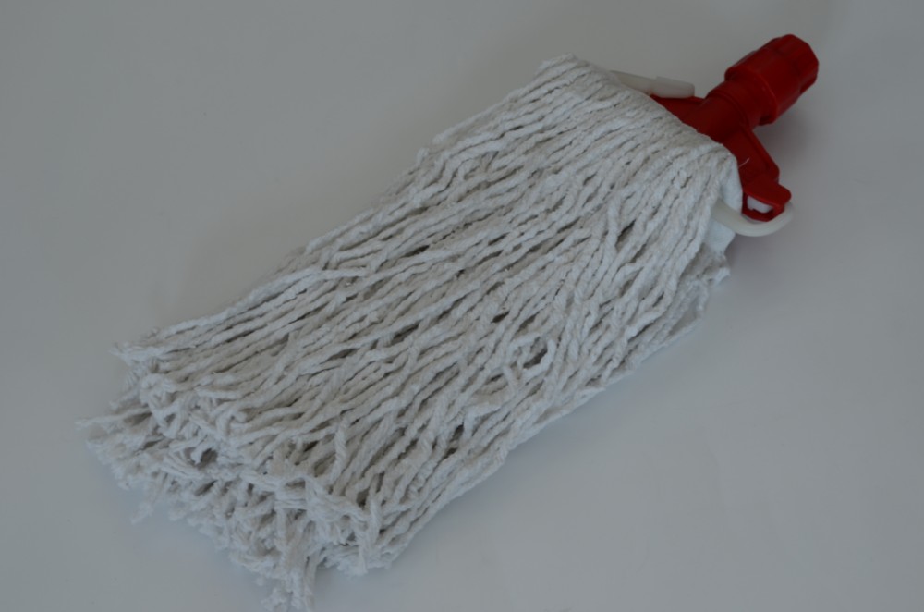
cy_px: 306
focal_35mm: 69
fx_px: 1767
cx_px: 462
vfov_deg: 19.6
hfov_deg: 29.3
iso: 200
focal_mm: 46
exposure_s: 1/2
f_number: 10
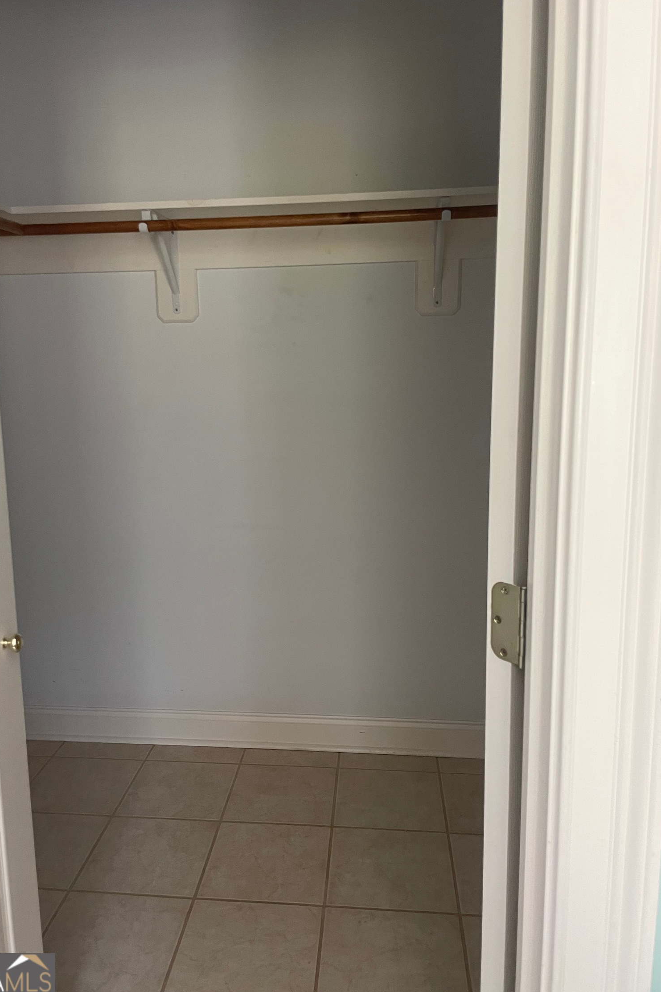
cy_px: 491
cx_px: 287
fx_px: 771
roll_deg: +1.4
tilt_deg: -9.6
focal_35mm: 28
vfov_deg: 65.5
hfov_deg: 46.3
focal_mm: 4.2
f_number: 1.6
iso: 160
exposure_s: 1/60
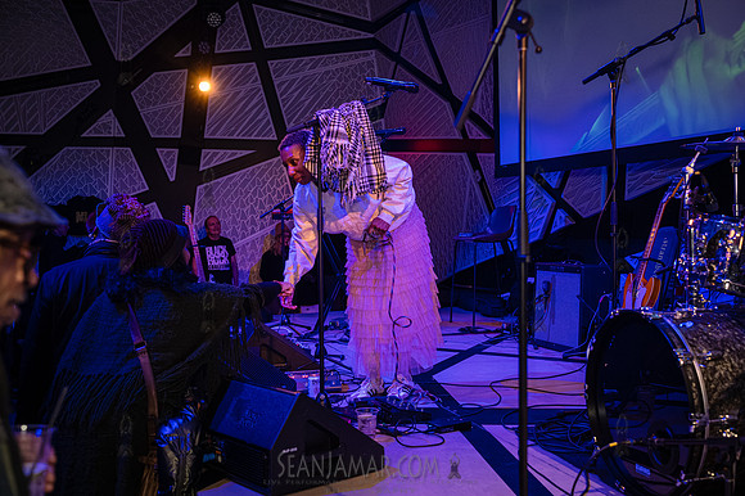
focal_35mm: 39
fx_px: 807
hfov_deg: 49.6
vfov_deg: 34.2
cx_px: 372
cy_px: 248
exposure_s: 1/400
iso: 10000
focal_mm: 39
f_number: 3.5
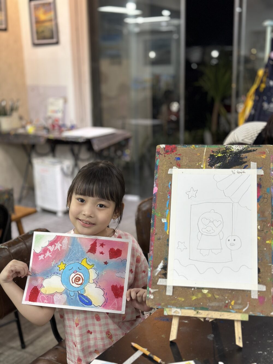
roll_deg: +0.4
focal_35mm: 48
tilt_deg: -12.5
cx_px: 136
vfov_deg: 39.7
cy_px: 182
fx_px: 505
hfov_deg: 30.3
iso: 160
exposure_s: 1/100
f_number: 1.78
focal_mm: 6.86
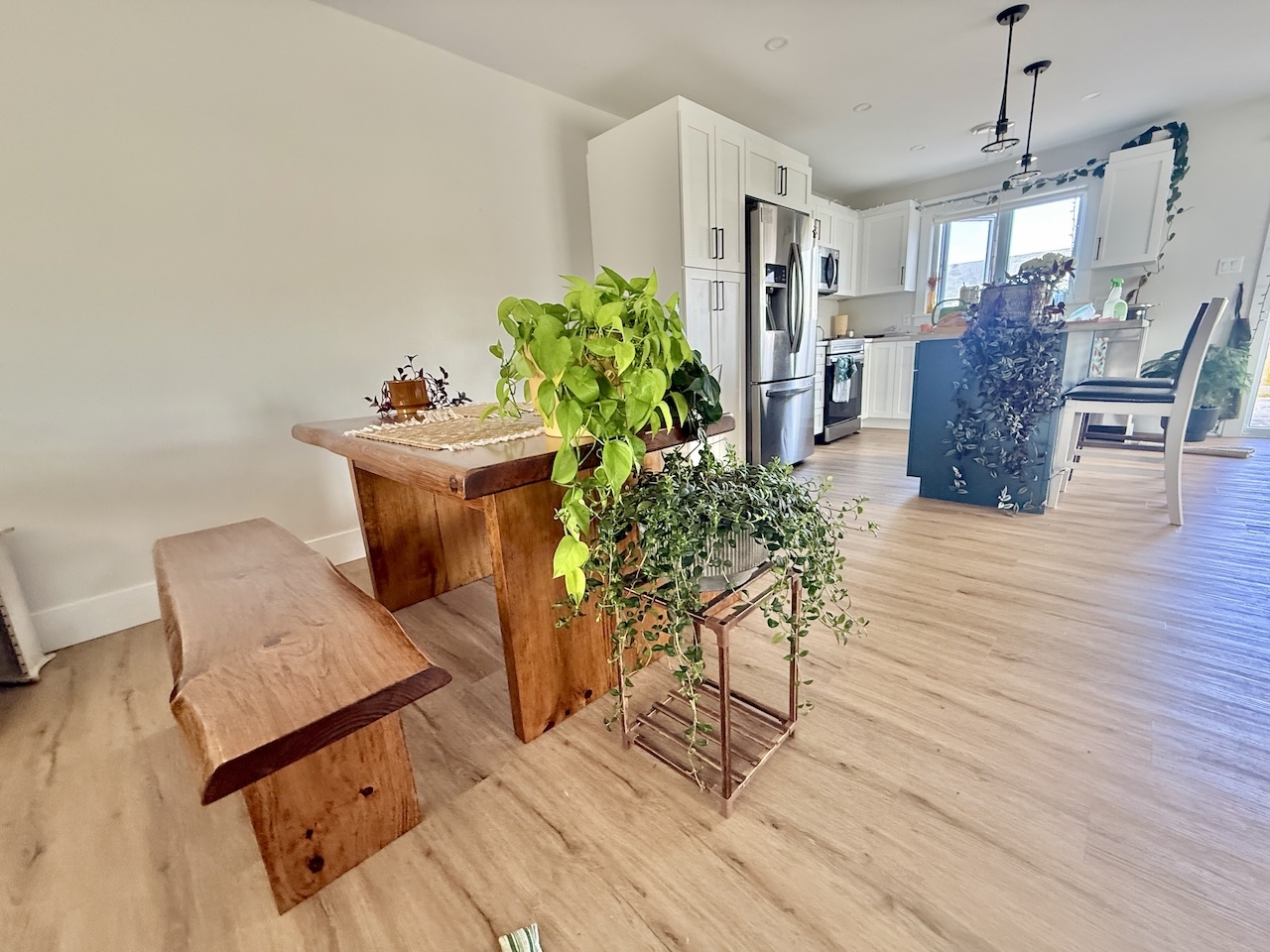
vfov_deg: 85.7
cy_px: 476
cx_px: 635
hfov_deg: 102.1
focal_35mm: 14
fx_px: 514
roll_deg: +4.1
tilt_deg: -12.1
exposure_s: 1/99
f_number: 2.2
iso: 400
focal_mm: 2.22
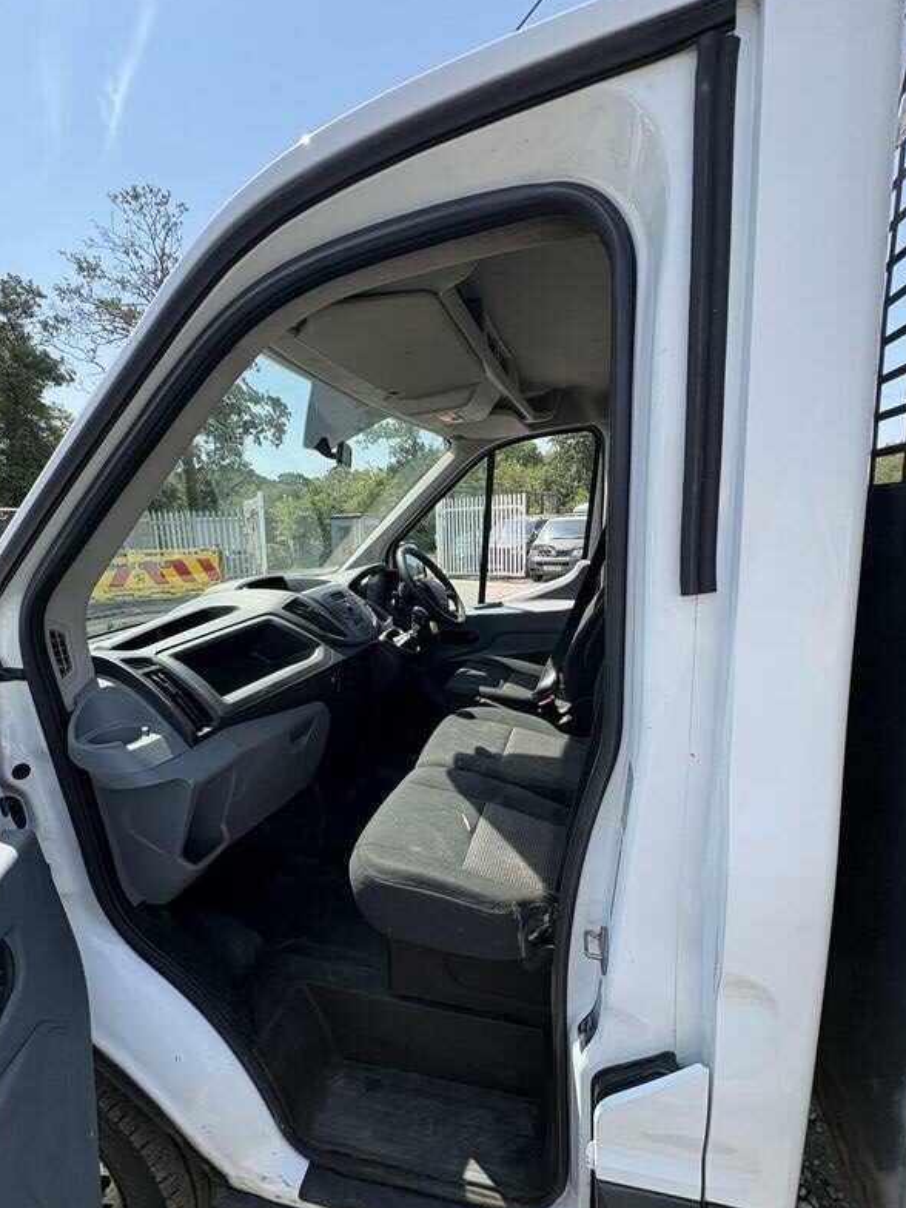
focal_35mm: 16
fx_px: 558
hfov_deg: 78.1
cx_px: 455
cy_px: 655
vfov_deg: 94.3
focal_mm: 2.22
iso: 40
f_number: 2.2
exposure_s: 1/641
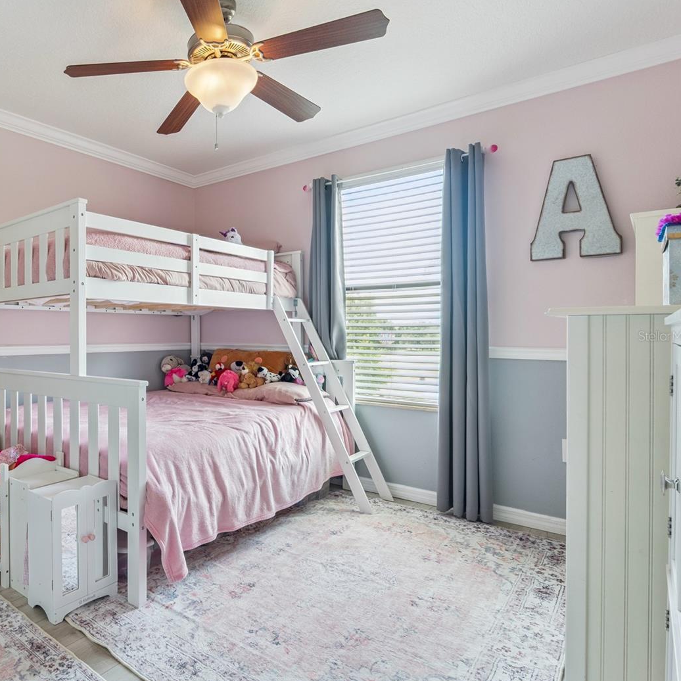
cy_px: 336
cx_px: 171
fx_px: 467
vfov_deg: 72.1
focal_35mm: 21
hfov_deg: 67.6
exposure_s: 1/40
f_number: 9
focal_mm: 16
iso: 800
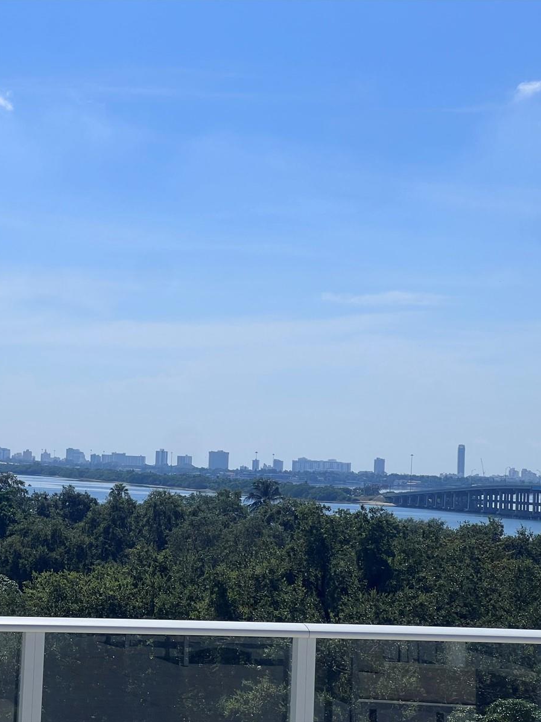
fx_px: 2146
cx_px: 195
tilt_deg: +2.6
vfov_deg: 19.1
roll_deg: -2.4
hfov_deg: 14.3
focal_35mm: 103
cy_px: 361
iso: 32
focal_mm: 9
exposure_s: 1/2320
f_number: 2.8
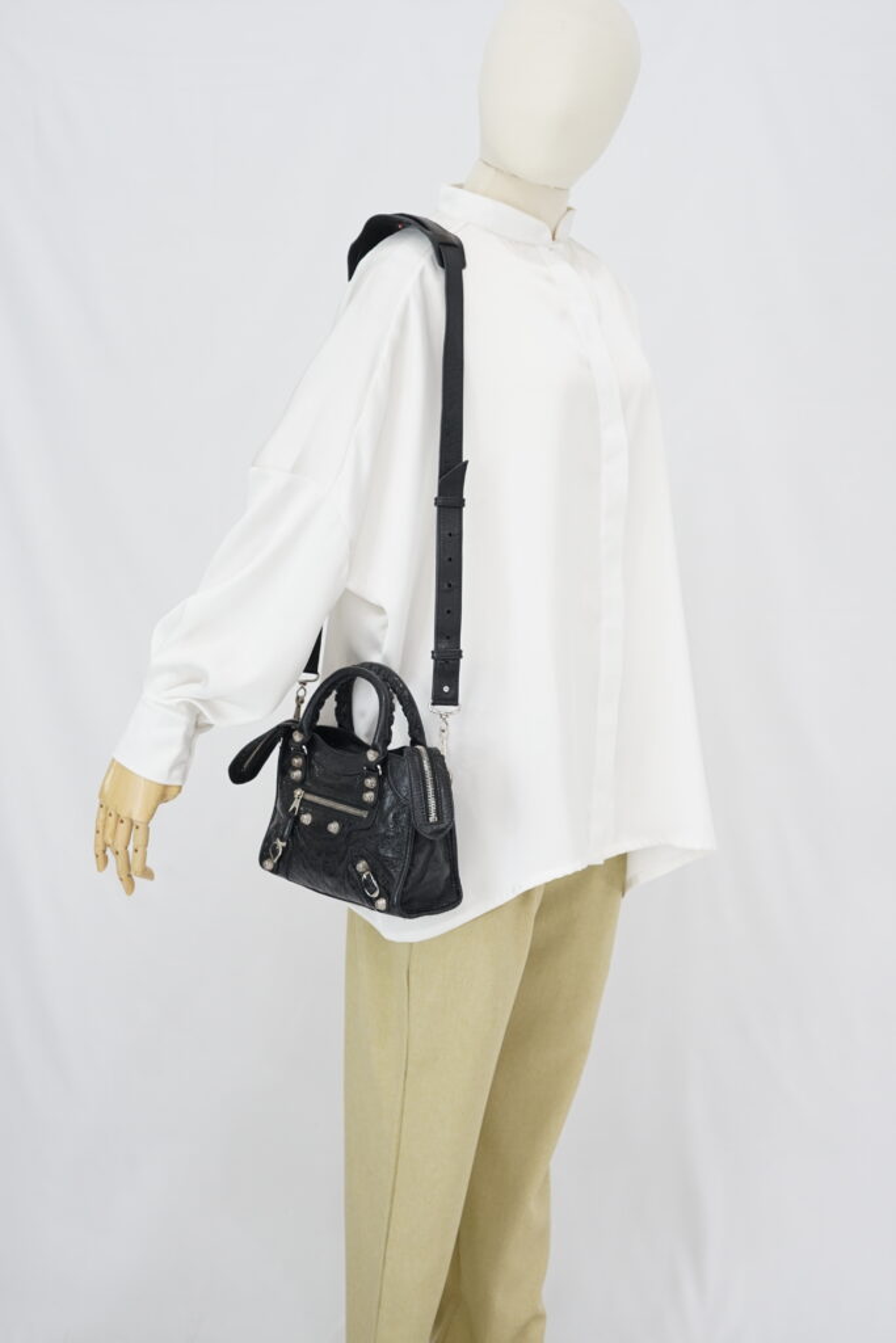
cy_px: 672
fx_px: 1866
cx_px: 448
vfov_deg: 39.6
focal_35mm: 50
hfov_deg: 27.0
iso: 640
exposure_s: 1/8
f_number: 6.3
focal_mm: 50
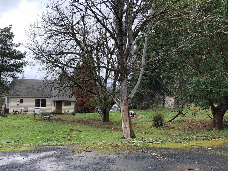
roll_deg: -2.0
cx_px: 113
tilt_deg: +1.5
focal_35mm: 30
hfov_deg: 60.0
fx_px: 198
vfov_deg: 46.8
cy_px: 91
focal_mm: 3.99
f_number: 1.8
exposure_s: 1/120
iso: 25
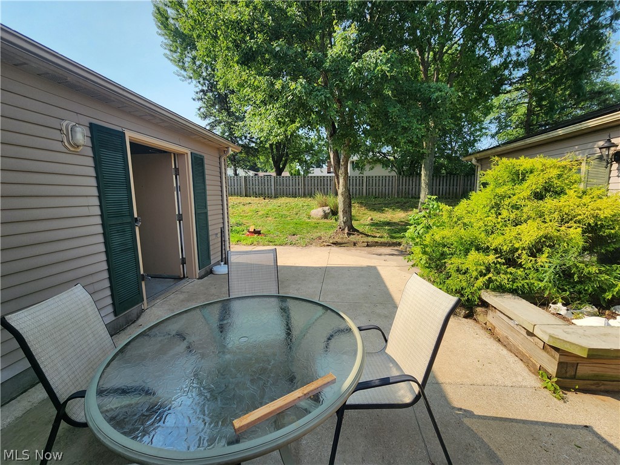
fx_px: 233
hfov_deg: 106.2
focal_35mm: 13
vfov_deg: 89.9
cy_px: 232
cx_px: 310
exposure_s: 1/1081
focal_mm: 2.2
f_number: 2.2
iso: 50
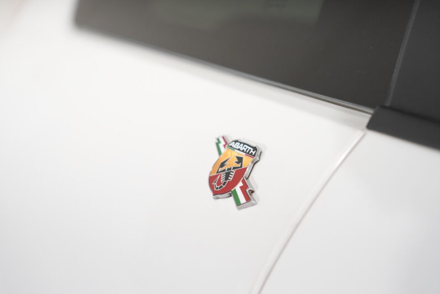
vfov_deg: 21.6
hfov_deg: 31.9
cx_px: 220
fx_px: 770
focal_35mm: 63
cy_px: 147
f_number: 2.8
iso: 3200
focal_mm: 63
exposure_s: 1/500
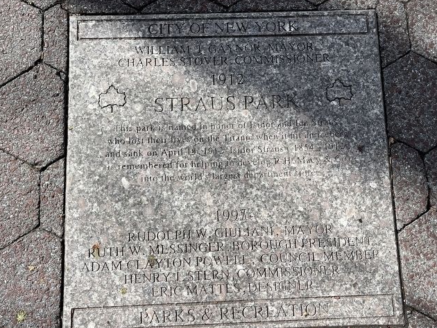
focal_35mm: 33
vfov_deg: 43.0
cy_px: 168
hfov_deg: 55.3
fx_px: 417
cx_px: 229
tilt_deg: -79.1
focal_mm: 5.1
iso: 50
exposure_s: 1/1890
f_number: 1.6
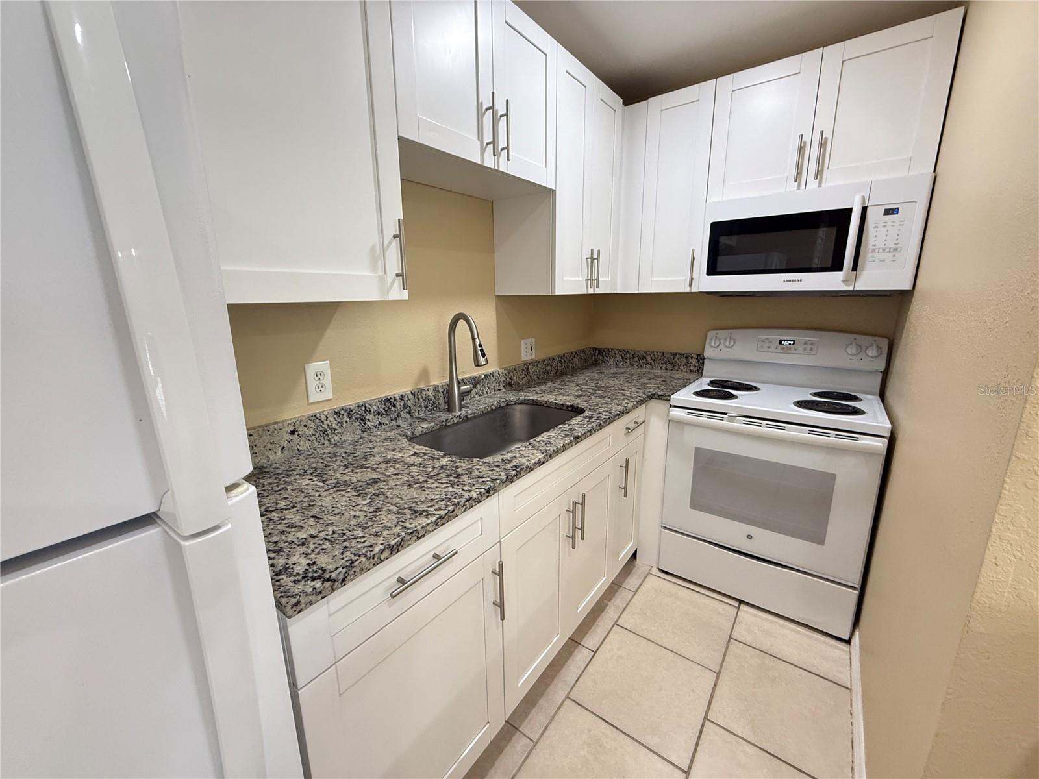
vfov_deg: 85.7
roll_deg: +0.5
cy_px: 390
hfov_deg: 102.1
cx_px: 520
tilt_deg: -12.3
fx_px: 420
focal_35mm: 14
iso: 320
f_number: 2.2
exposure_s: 1/60
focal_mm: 2.22
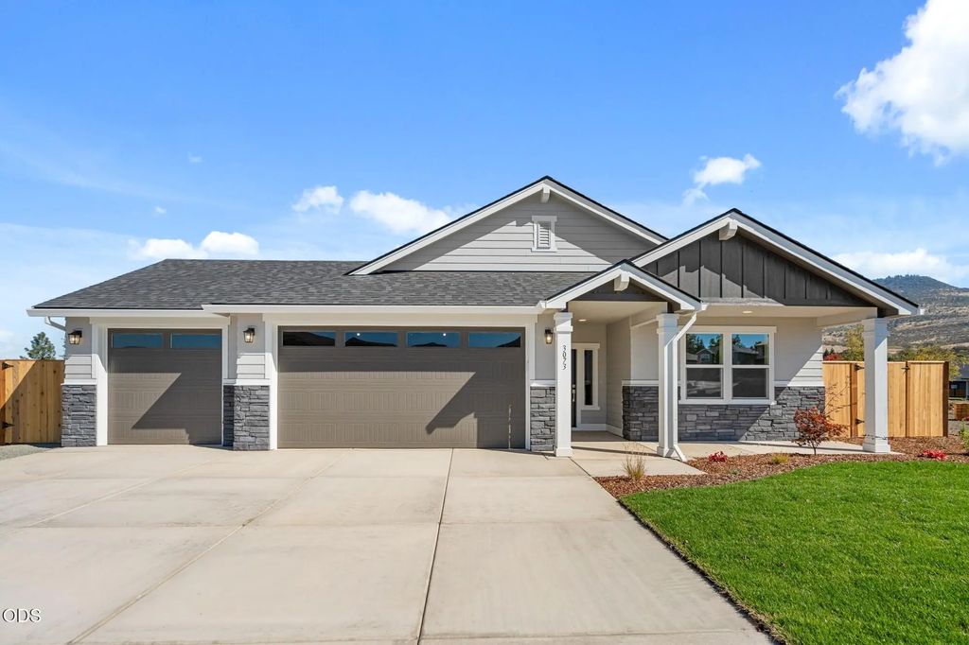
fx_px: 431
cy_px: 322
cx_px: 484
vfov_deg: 73.7
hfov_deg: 96.8
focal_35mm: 16
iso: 400
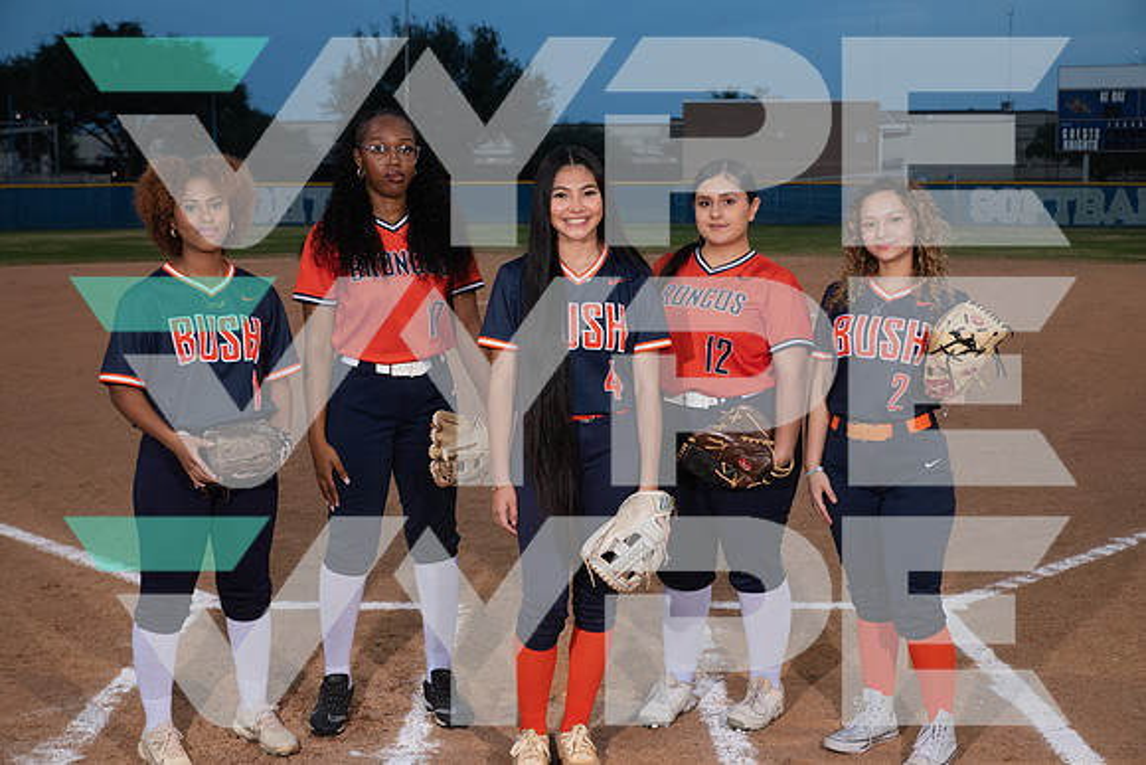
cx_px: 573
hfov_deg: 39.6
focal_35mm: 50
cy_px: 382
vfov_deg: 27.0
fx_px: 1592
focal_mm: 50
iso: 500
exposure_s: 1/320
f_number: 6.3
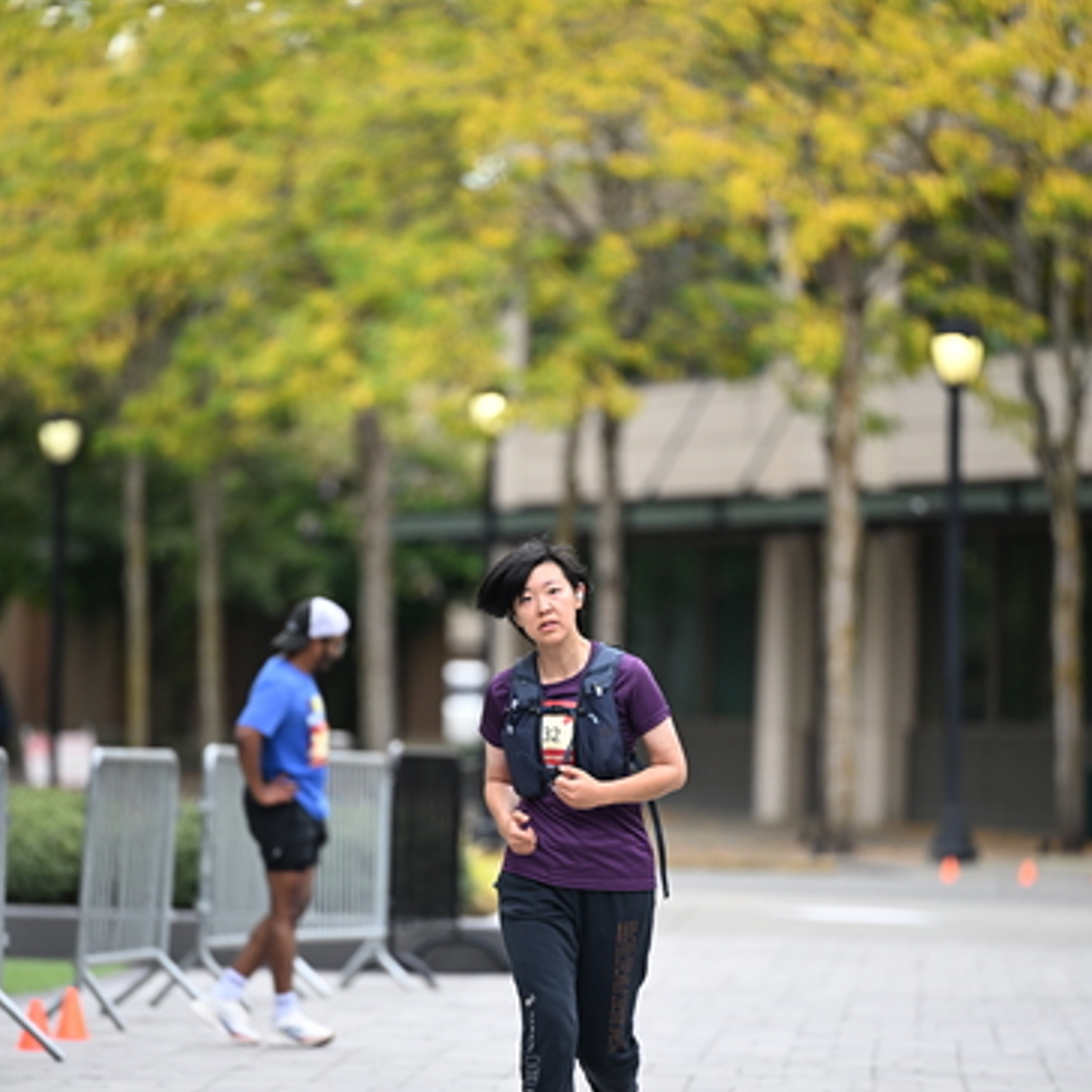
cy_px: 687
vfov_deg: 6.8
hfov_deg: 6.8
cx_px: 544
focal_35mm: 257
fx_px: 9172
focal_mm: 200
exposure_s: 1/1600
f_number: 2.8
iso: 640
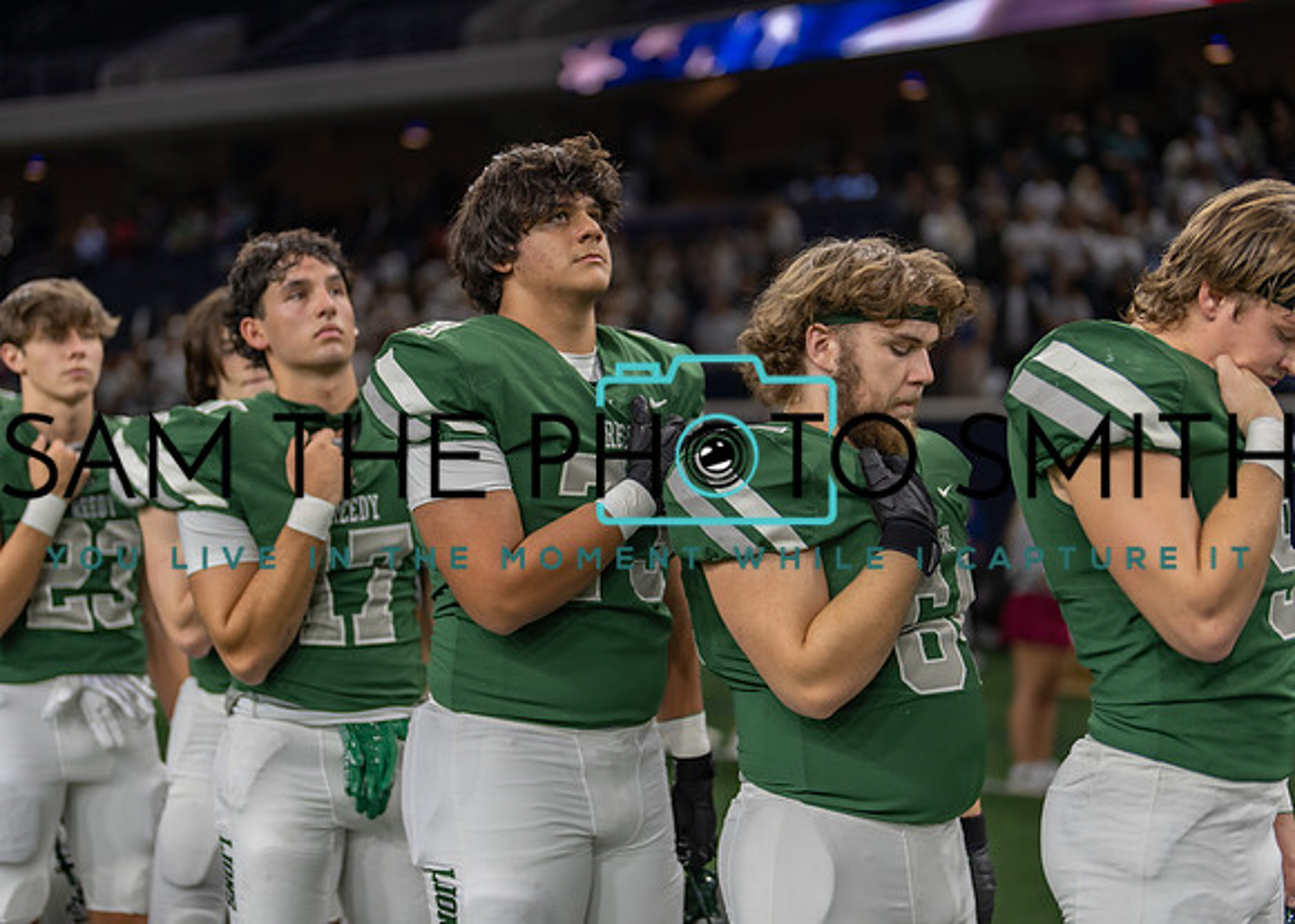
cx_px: 648
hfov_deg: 37.2
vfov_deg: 27.0
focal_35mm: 52
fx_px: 1926
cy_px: 462
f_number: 1.2
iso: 160
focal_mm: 50
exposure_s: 1/500
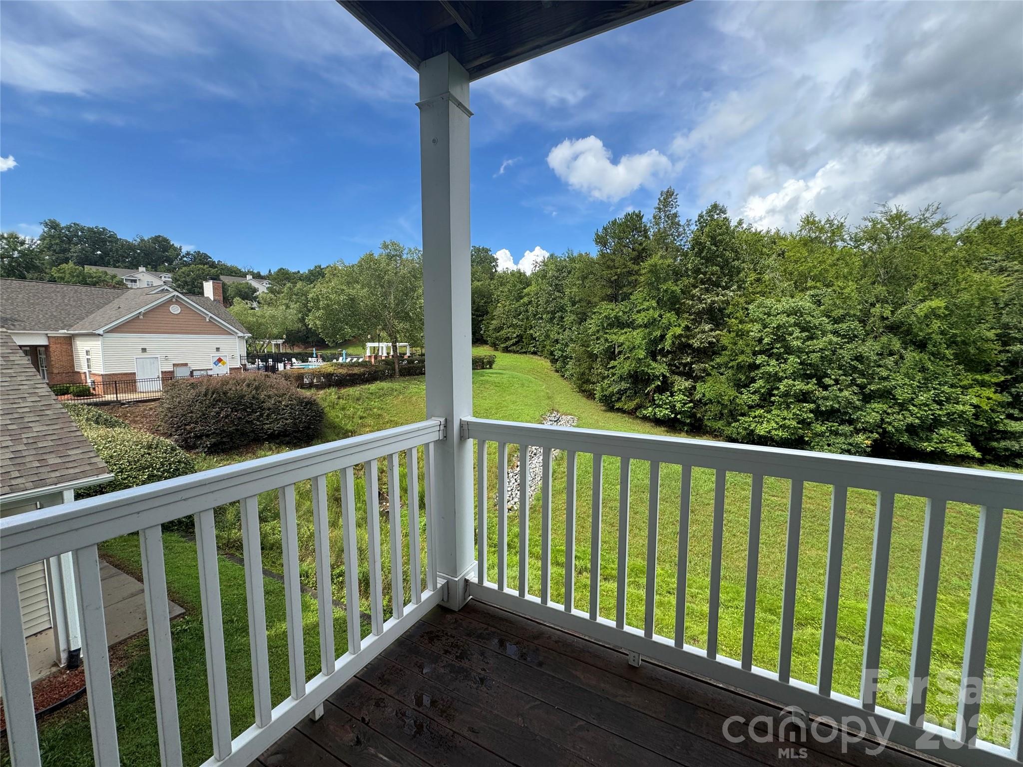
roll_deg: -0.2
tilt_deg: -6.0
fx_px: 414
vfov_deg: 85.7
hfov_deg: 102.1
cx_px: 512
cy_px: 384
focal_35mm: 14
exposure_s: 1/804
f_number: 2.2
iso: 50
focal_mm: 2.22
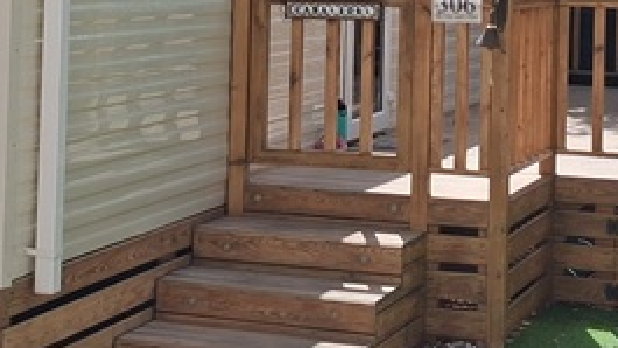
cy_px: -42
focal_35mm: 107
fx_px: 1753
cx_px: 233
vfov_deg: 11.2
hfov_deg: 20.0
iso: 25
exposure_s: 1/726
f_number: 1.8
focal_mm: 3.98
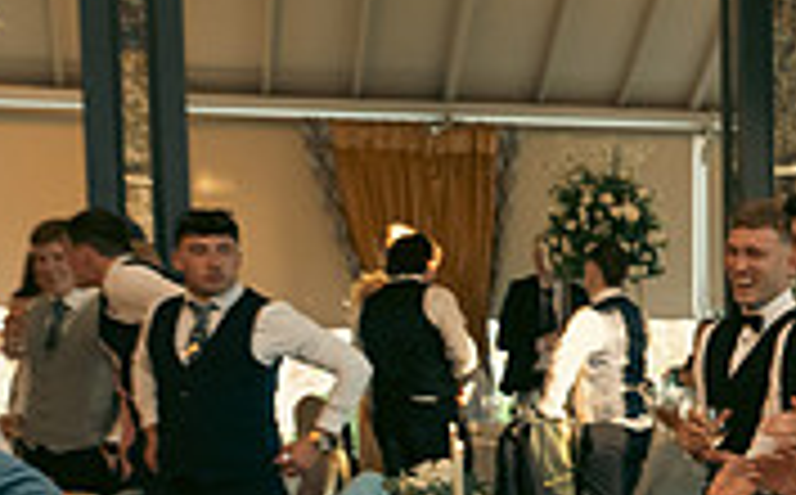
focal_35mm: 97
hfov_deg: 18.8
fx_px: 2101
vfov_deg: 13.3
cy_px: 475
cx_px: 1201
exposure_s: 1/160
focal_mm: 29
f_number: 3.5
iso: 2500
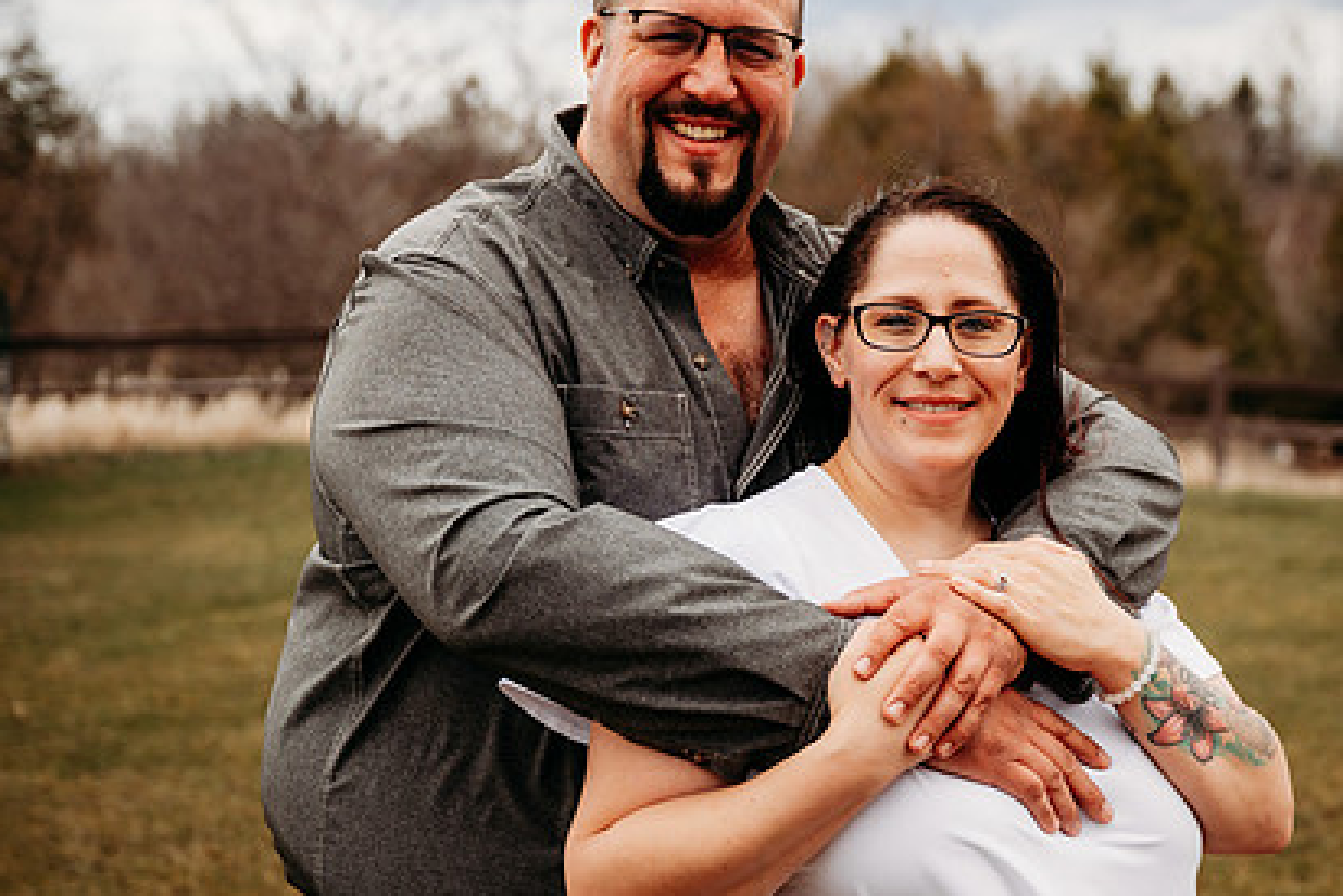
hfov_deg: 29.1
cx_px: 838
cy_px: 415
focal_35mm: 69
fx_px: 2575
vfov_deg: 19.7
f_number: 3.2
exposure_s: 1/400
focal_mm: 49
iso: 200
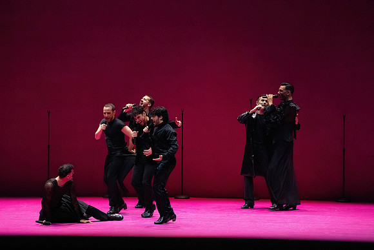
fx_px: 2473
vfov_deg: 5.8
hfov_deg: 8.6
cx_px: 187
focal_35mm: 238
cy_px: 125
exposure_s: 1/400
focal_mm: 238
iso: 25600
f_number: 10
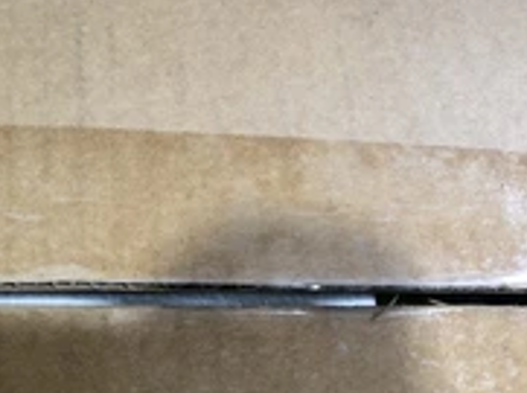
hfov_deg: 30.3
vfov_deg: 22.7
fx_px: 942
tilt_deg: -76.9
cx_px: 82
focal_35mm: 62
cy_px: 384
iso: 40
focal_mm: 3.99
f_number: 1.8
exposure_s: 1/24
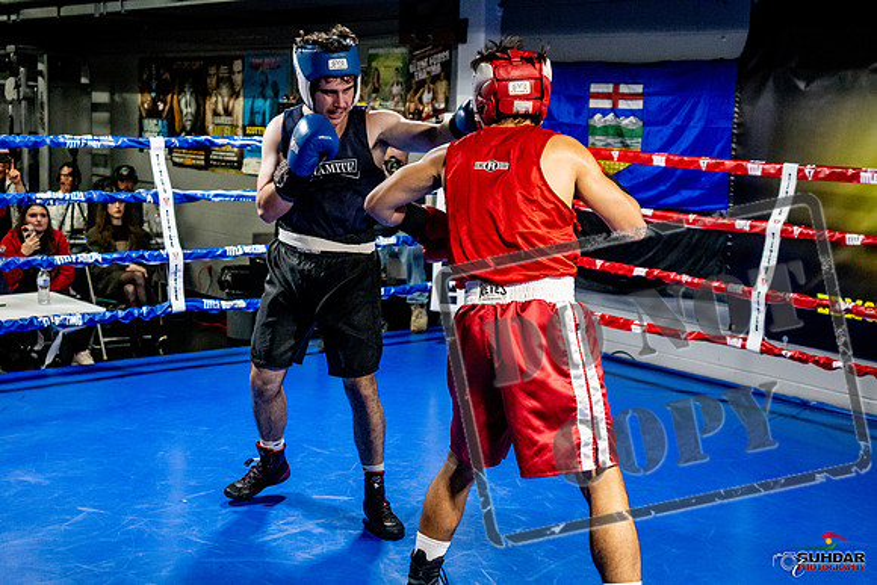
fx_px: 1267
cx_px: 438
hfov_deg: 38.2
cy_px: 292
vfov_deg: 26.0
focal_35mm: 52
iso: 5000
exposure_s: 1/800
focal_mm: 35
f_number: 2.8
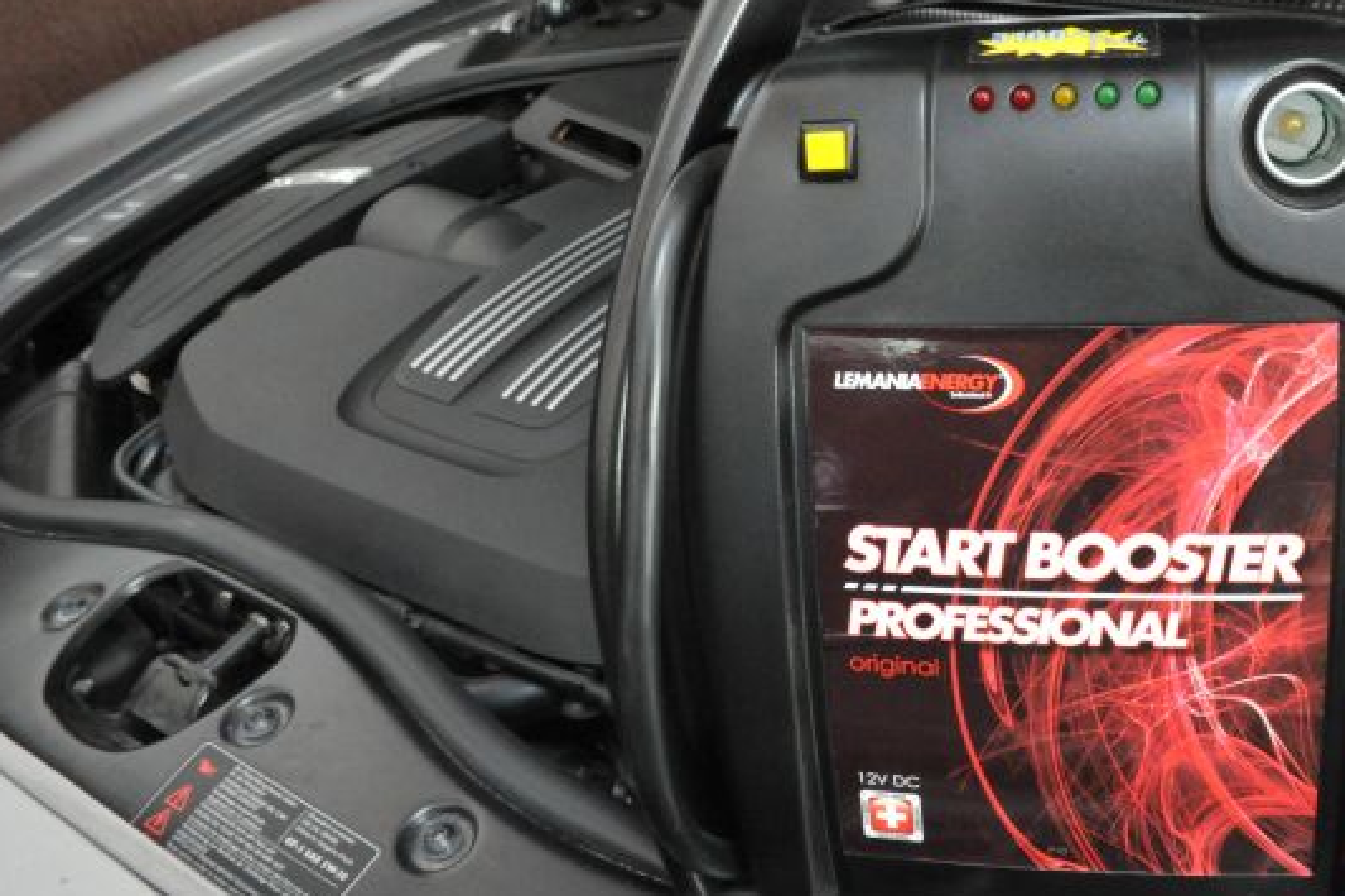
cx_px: 944
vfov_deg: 36.7
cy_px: 371
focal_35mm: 36
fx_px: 1345
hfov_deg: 51.7
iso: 12800
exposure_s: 1/20
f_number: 16
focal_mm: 24
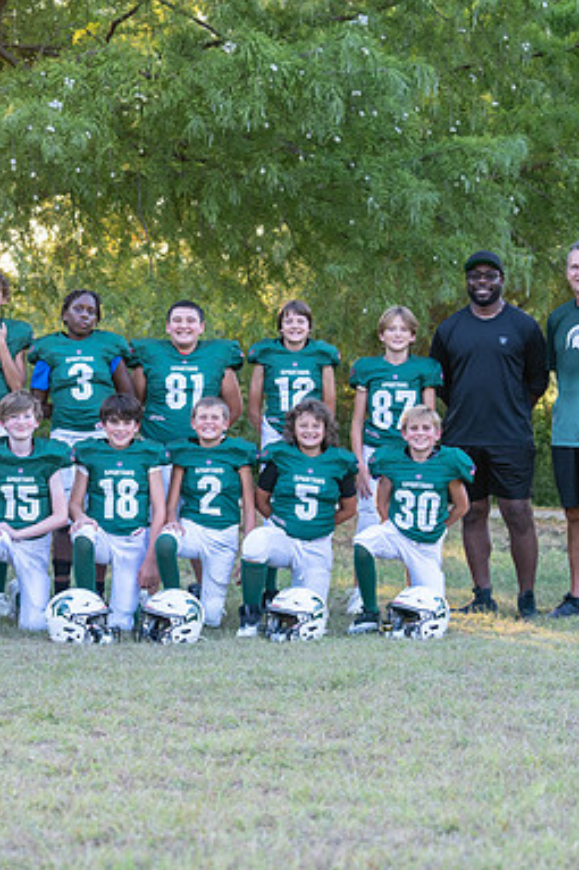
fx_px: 2559
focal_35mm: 106
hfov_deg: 12.9
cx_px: 123
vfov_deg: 19.3
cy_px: 433
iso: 640
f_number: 4
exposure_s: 1/320
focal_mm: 70
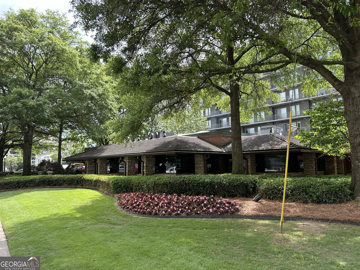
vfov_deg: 53.1
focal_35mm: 26
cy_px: 135
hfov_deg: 67.3
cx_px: 180
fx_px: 270
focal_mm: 5.7
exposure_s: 1/687
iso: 50
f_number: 1.5
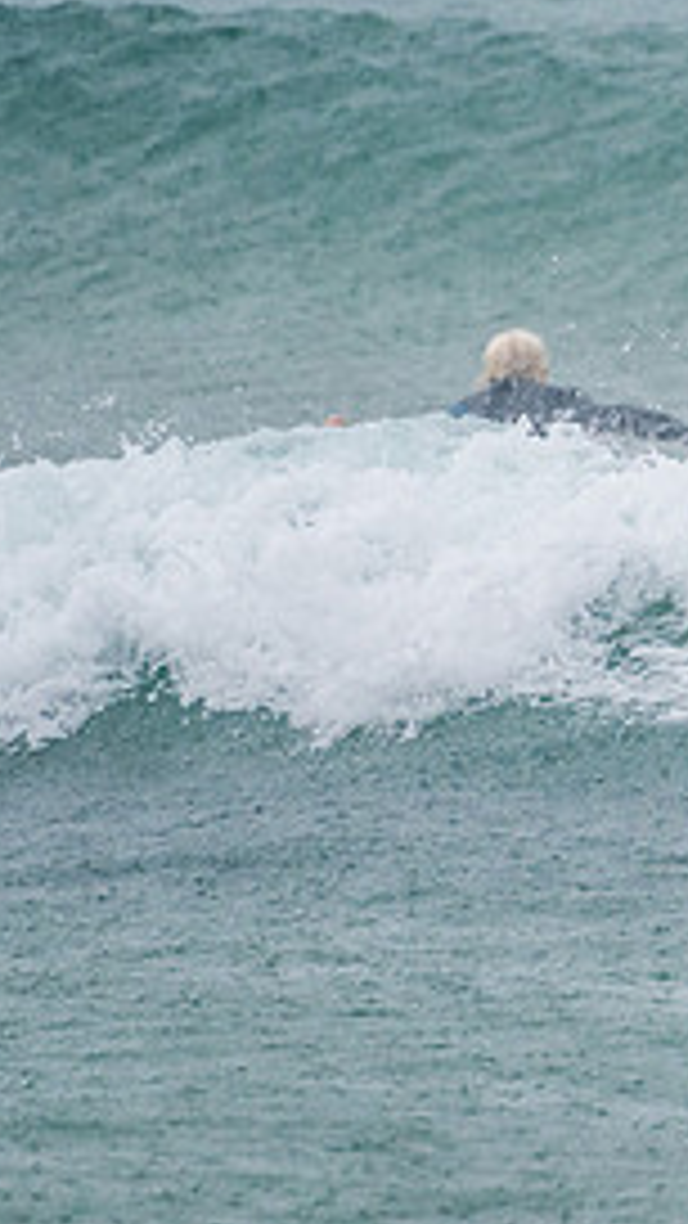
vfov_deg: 1.6
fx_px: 44010
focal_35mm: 1357
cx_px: 986
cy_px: 465
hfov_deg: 0.9
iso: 800
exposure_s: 1/320
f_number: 5.6
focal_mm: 500
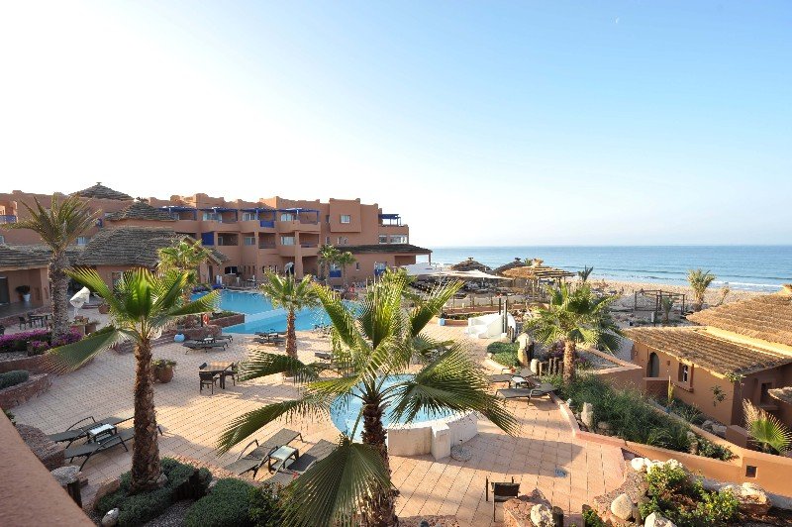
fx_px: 308
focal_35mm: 14
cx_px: 396
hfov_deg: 104.3
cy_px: 264
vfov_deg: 81.1
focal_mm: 14
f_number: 6.3
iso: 200
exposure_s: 1/160
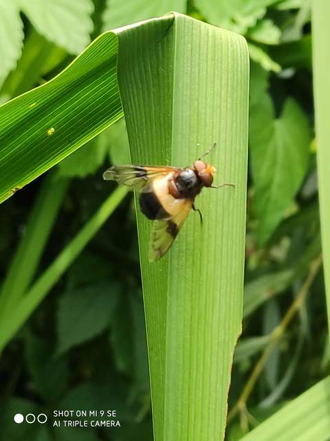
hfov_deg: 53.1
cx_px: 165
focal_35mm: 26
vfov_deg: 67.3
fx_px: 330
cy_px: 220
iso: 112
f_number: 1.75
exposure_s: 1/129
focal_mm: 4.77
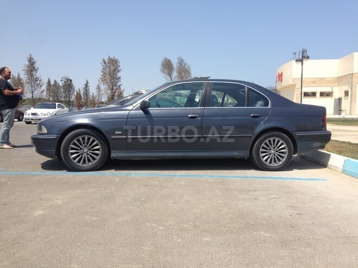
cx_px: 179
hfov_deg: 55.4
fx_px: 341
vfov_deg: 42.9
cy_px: 134
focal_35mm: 33
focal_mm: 4.12
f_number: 2.4
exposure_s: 1/1642
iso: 50
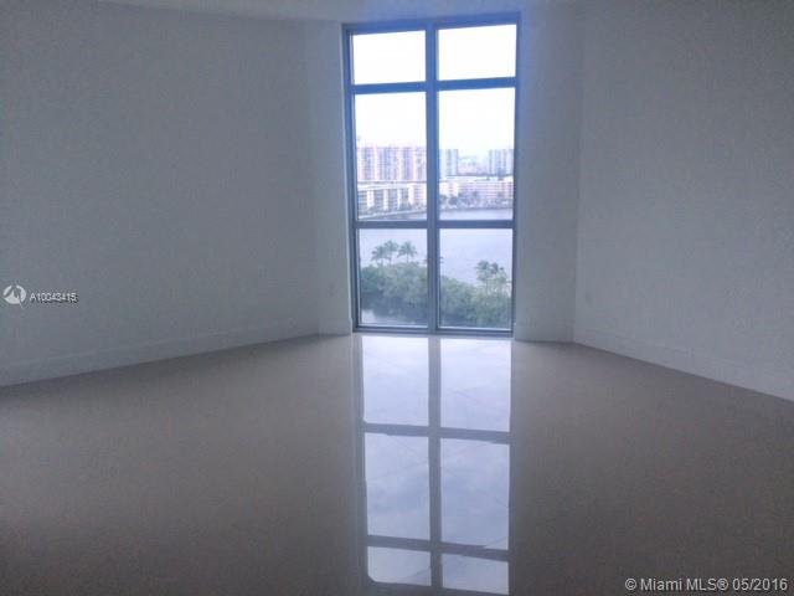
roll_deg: +2.0
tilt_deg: -12.8
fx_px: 665
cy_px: 298
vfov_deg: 48.2
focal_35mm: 29
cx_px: 397
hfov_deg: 61.7
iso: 32
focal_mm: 4.15
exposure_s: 1/595
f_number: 2.2
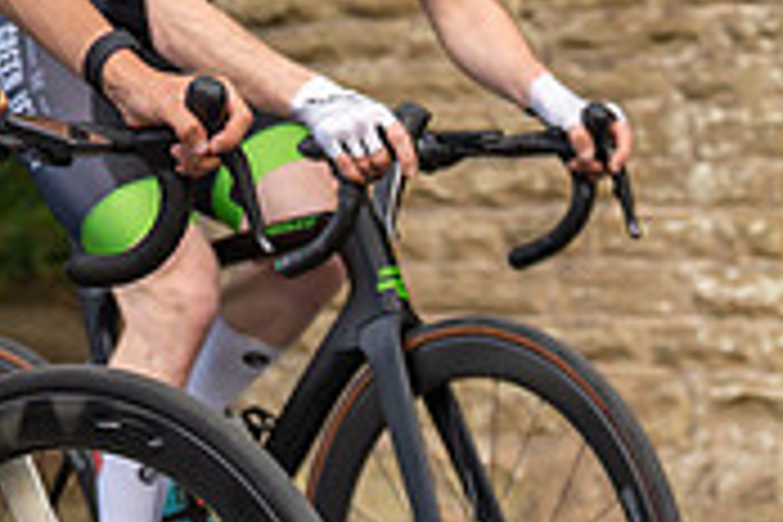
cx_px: -158
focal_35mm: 233
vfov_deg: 5.8
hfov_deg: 8.7
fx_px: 5067
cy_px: -290
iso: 400
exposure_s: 1/800
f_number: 3.5
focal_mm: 70
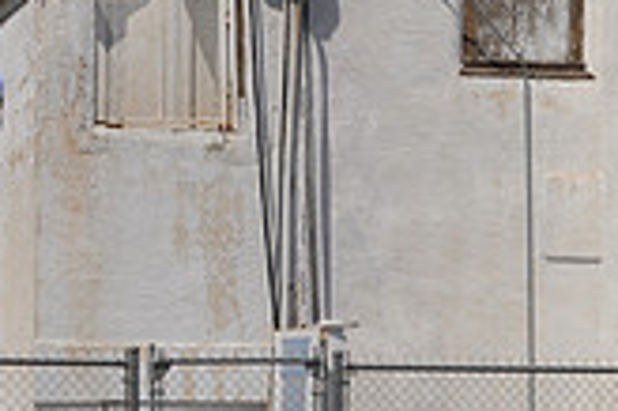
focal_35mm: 186
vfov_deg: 7.4
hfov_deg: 10.8
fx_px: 3186
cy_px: 70
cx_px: 870
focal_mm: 35
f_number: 9
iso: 200
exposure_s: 1/320
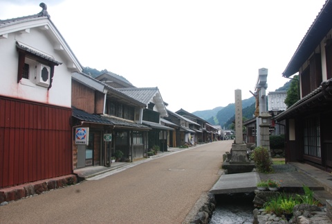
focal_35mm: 33
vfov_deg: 40.2
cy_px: 112
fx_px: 305
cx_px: 166
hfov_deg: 57.1
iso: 100
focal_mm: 22
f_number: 10
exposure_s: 1/20
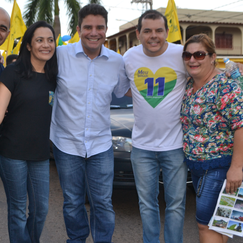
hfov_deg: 37.8
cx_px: 75
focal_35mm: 44
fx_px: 349
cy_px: 103
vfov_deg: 38.3
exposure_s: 1/125
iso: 180
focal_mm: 18
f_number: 4
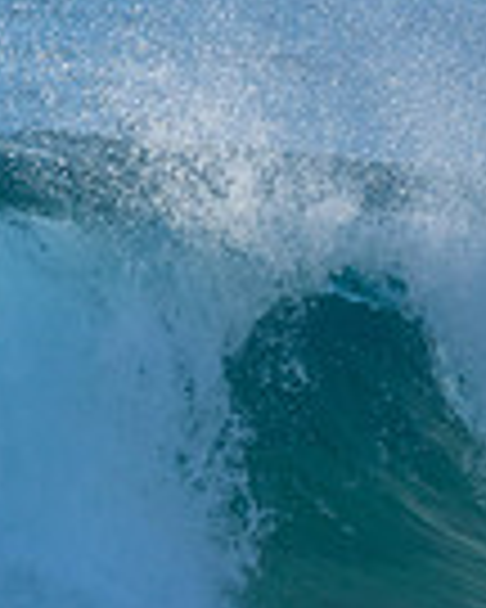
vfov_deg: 0.6
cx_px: -778
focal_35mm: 3022
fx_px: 54335
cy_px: 345
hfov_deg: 0.5
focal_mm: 500
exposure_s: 1/1250
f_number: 5.6
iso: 450
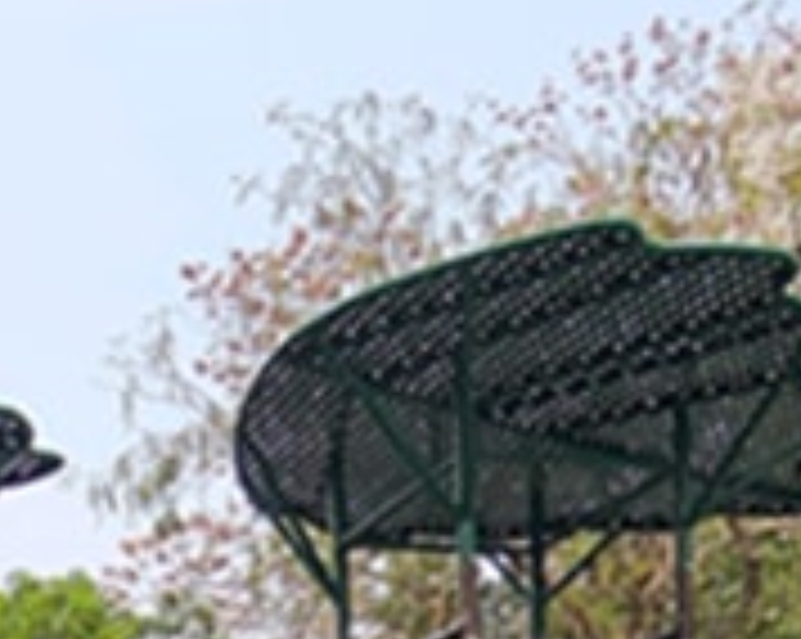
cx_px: -76
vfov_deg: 15.5
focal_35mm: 73
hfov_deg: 24.4
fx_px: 1729
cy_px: 1364
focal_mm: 2.2
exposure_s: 1/777
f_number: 2.2
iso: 64
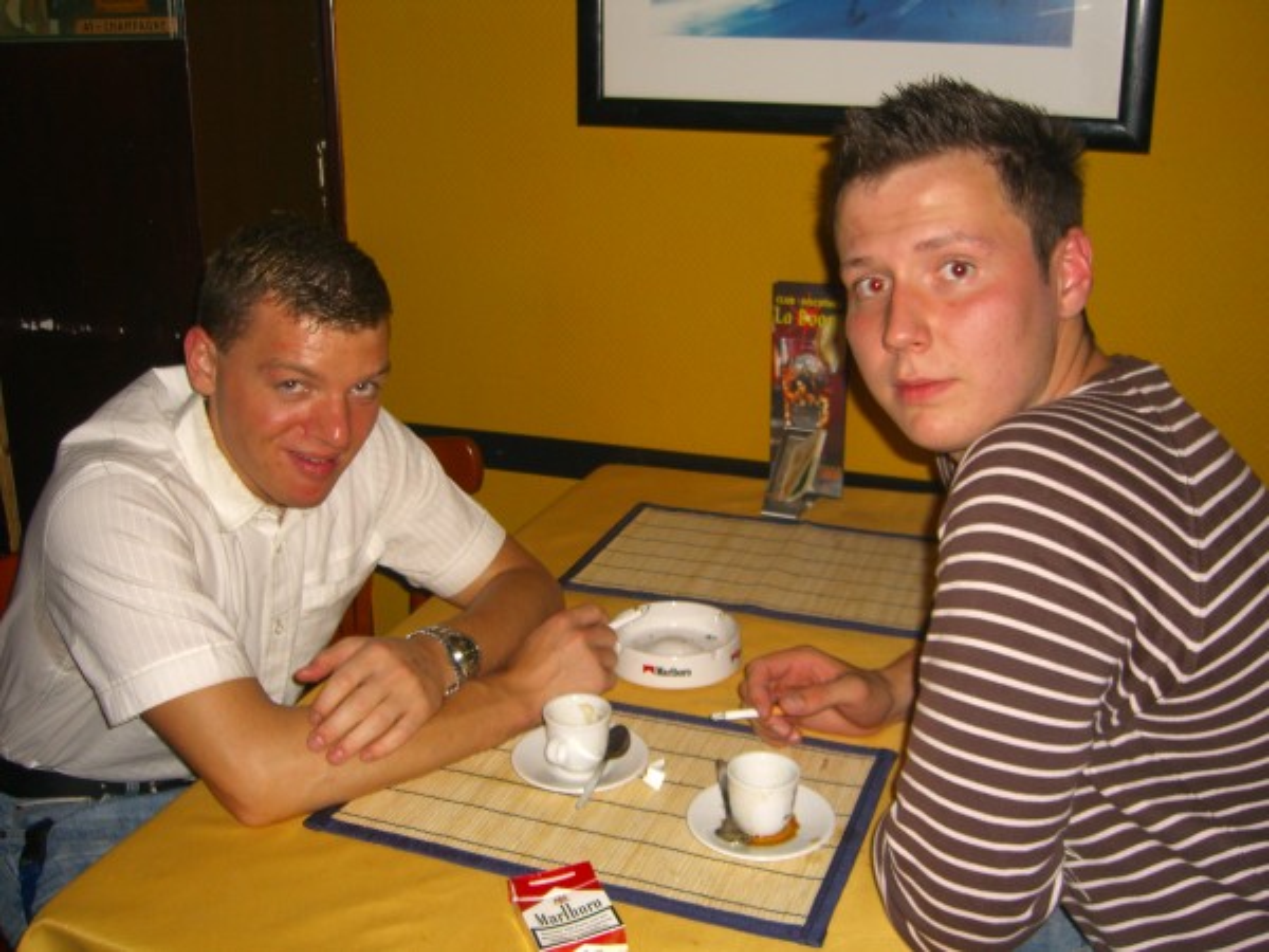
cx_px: 634
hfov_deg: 49.0
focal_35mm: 38
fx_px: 1393
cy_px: 476
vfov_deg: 37.7
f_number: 2.8
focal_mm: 7.9
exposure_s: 1/60
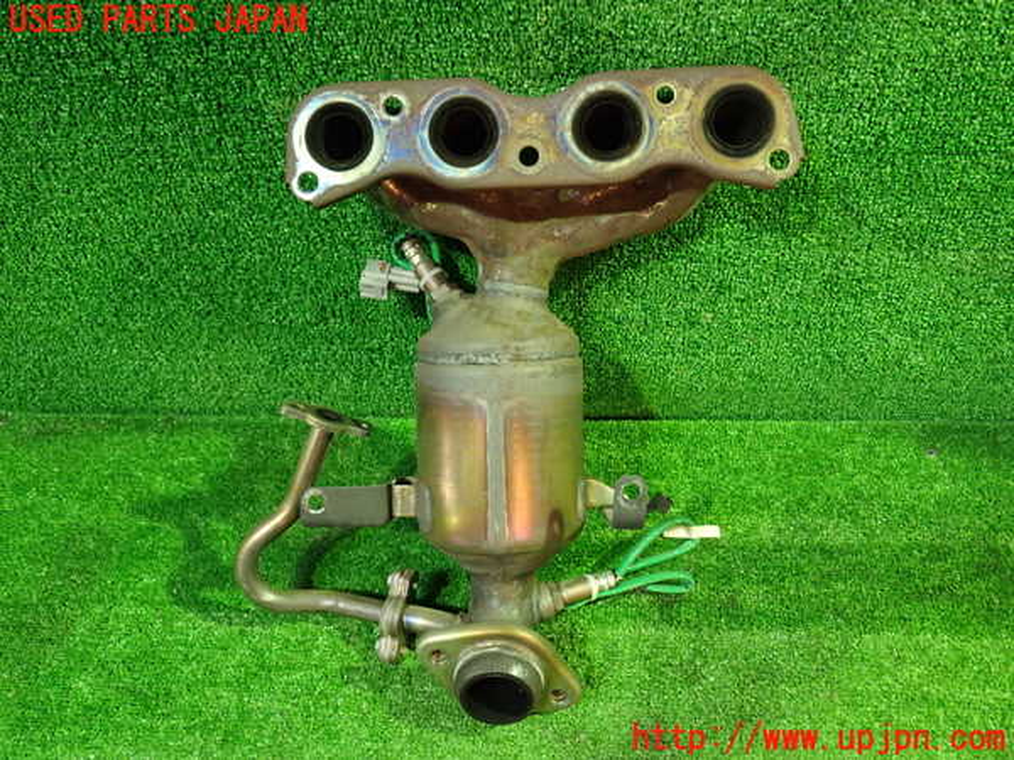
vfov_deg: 46.8
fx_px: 879
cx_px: 507
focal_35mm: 30
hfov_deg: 60.0
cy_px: 380
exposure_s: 1/30
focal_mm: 5.4
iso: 800
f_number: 2.3
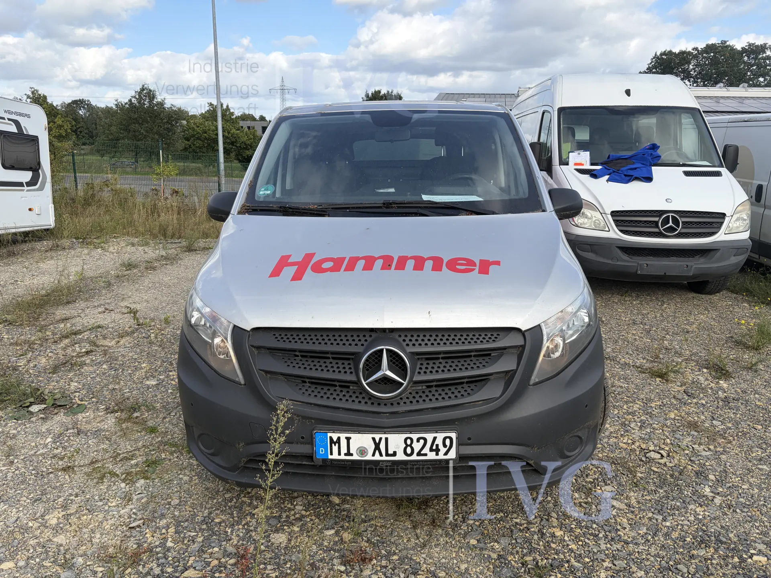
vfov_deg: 53.1
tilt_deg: -14.6
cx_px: 386
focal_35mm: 26
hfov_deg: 67.3
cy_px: 289
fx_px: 579
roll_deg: -1.9
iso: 50
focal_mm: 5.96
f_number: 1.6
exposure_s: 1/1751
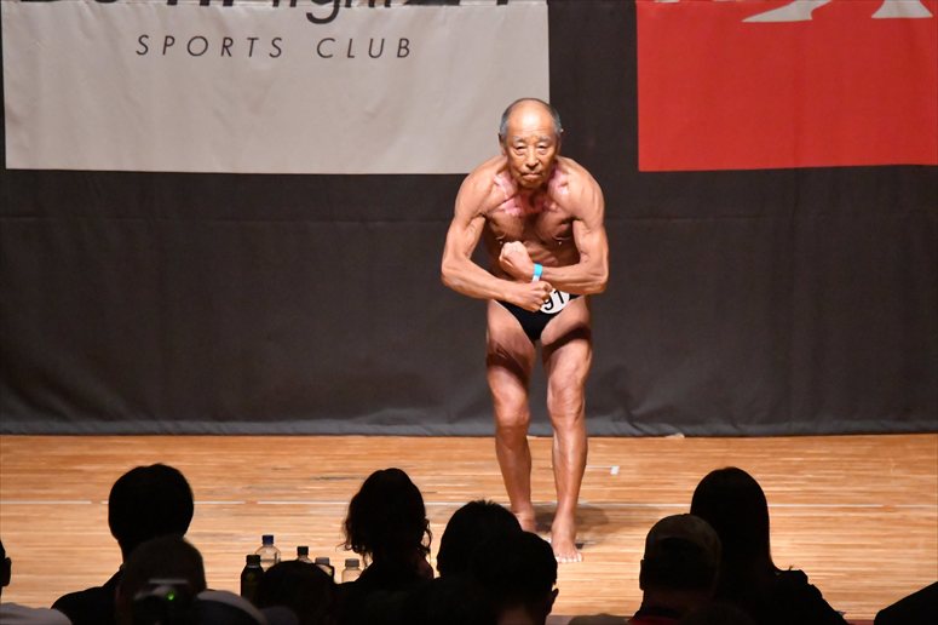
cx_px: 469
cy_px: 312
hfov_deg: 7.2
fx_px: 7422
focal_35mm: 285
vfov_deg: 4.8
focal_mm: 190
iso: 16000
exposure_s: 1/400
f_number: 5.6
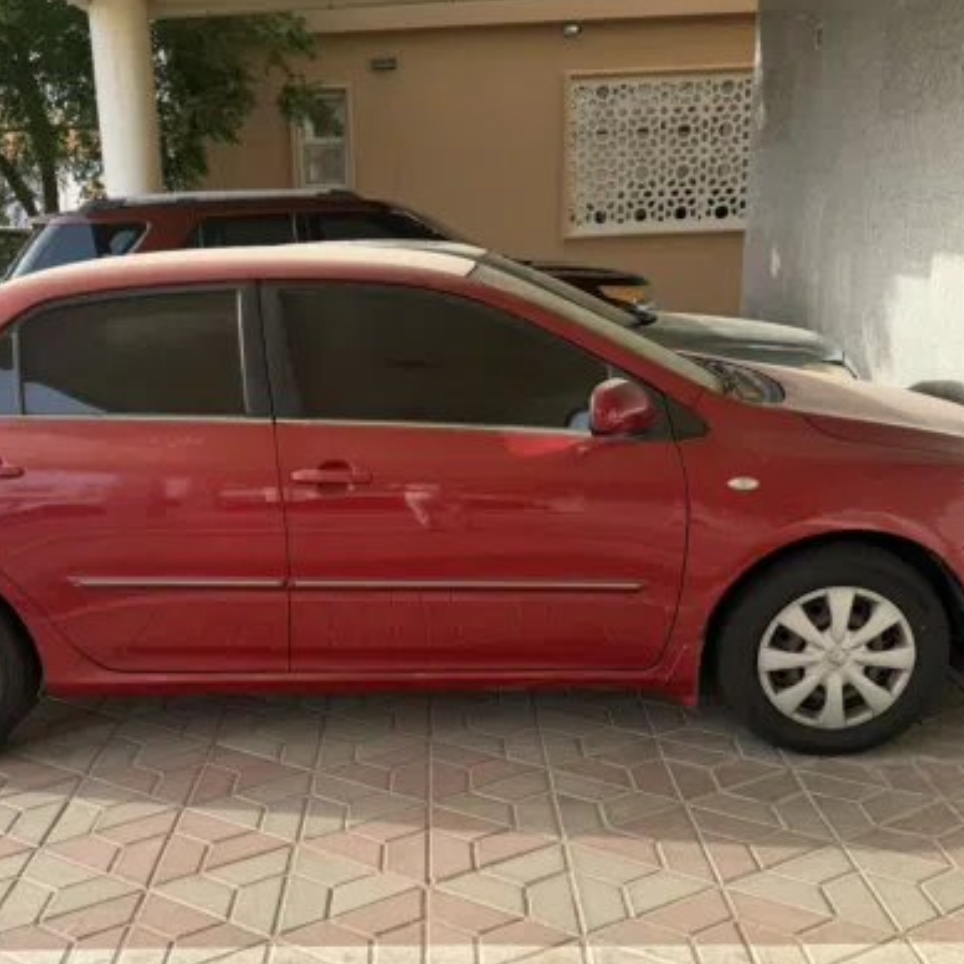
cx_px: 365
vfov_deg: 47.1
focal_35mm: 35
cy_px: 547
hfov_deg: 46.8
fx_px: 1103
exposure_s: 1/840
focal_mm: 6.76
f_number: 1.78
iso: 80
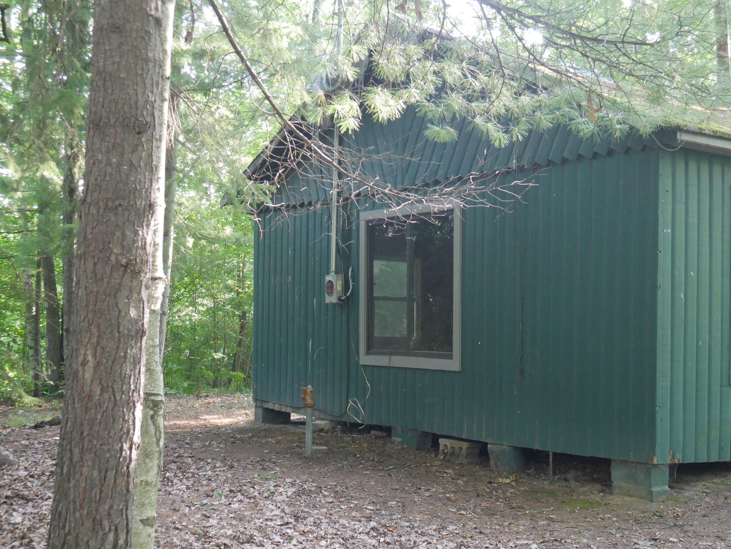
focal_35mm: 51
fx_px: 1077
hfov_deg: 37.5
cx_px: 371
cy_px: 287
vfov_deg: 28.6
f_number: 5.2
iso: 1250
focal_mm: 24
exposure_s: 1/60
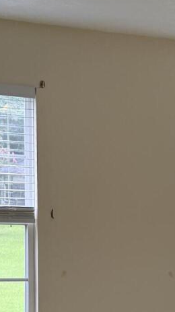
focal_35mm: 113
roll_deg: -2.7
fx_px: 933
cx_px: 243
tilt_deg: -6.9
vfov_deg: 18.3
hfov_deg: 10.4
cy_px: 340
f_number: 1.78
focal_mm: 6.76
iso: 80
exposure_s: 1/325
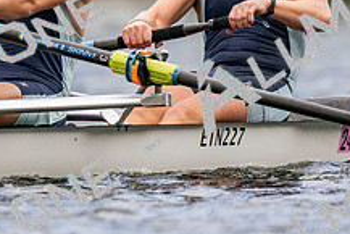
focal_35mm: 1606
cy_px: -17
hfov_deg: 1.3
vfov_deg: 0.9
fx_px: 15624
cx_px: 58
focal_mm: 600
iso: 400
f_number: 4
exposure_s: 1/2500
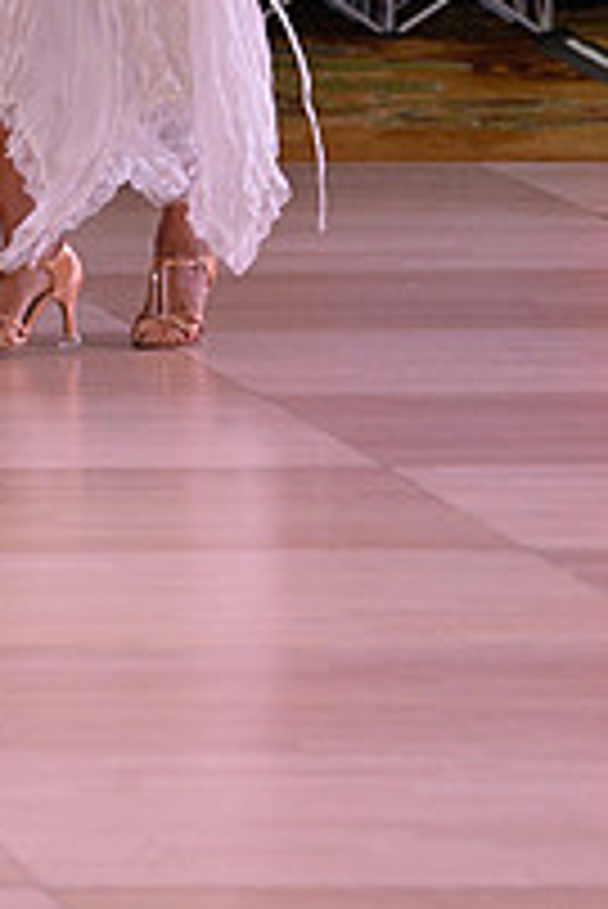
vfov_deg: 3.6
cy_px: -387
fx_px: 14515
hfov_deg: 2.4
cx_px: -173
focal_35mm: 574
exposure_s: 1/250
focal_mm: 200
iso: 1600
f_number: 5
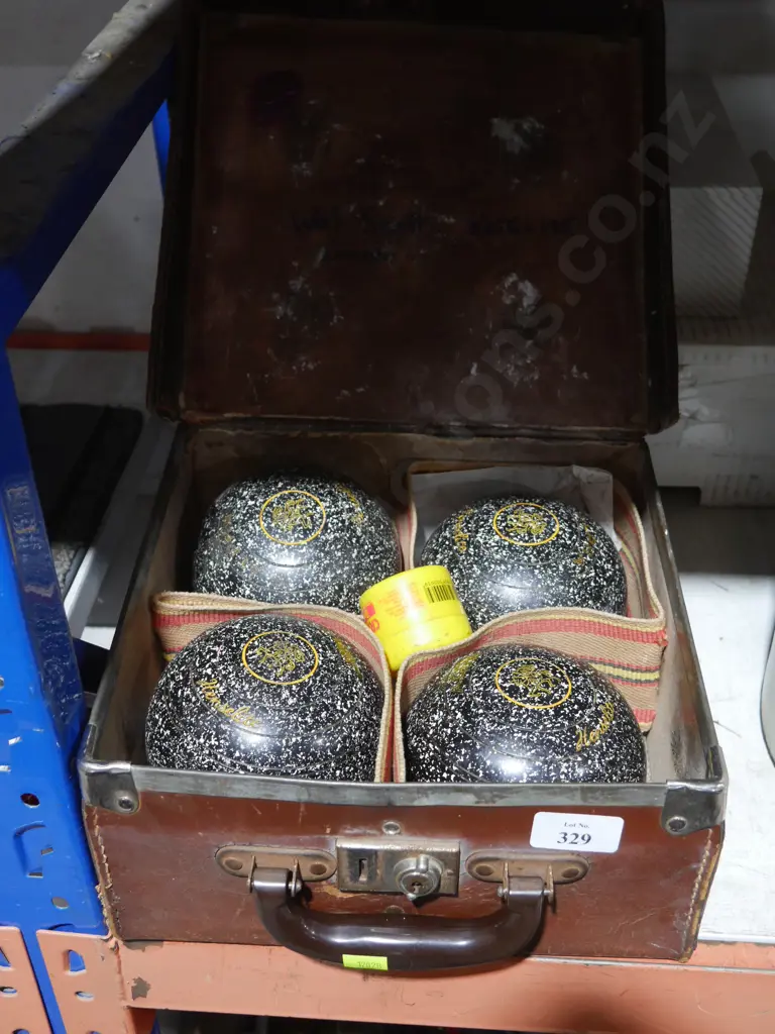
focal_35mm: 40
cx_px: 388
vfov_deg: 46.8
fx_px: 1194
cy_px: 517
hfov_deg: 36.0
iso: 1000
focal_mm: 20
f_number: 4.5
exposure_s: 1/60
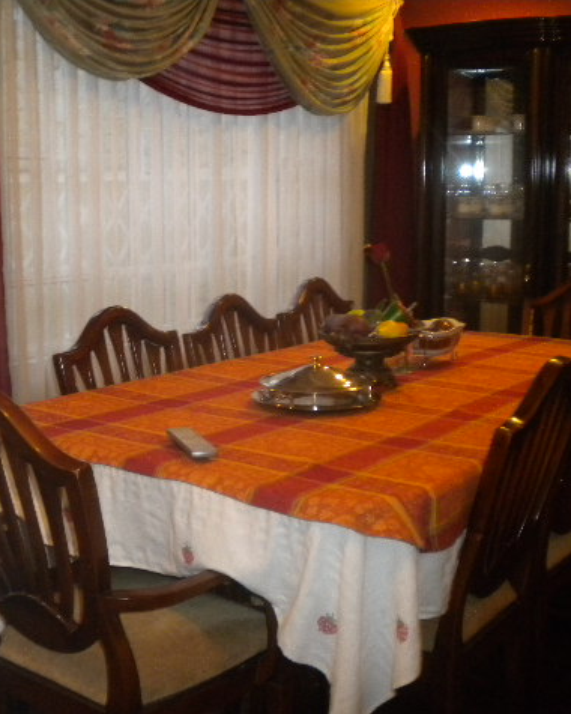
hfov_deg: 32.5
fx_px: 972
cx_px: 188
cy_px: 356
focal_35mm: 46
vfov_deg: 40.3
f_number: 3.1
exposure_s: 1/30
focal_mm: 6.3
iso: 400
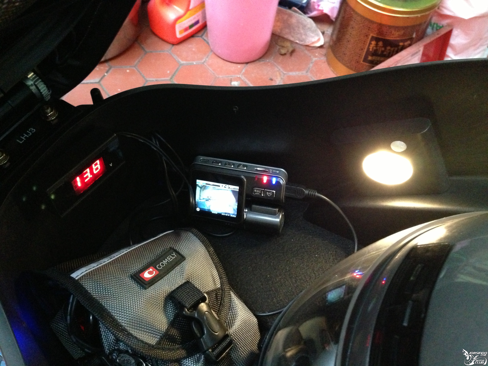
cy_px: 183
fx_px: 465
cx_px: 244
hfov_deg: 55.4
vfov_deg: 42.9
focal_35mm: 33
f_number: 2.4
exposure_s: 1/15
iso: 800
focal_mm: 4.13
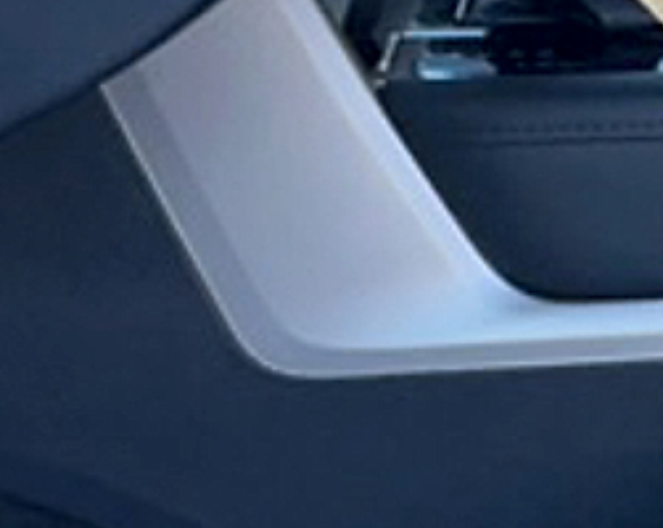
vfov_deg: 8.2
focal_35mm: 187
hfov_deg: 9.5
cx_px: 1397
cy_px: -58
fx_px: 3664
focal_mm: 3
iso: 20
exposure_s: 1/60
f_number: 1.8
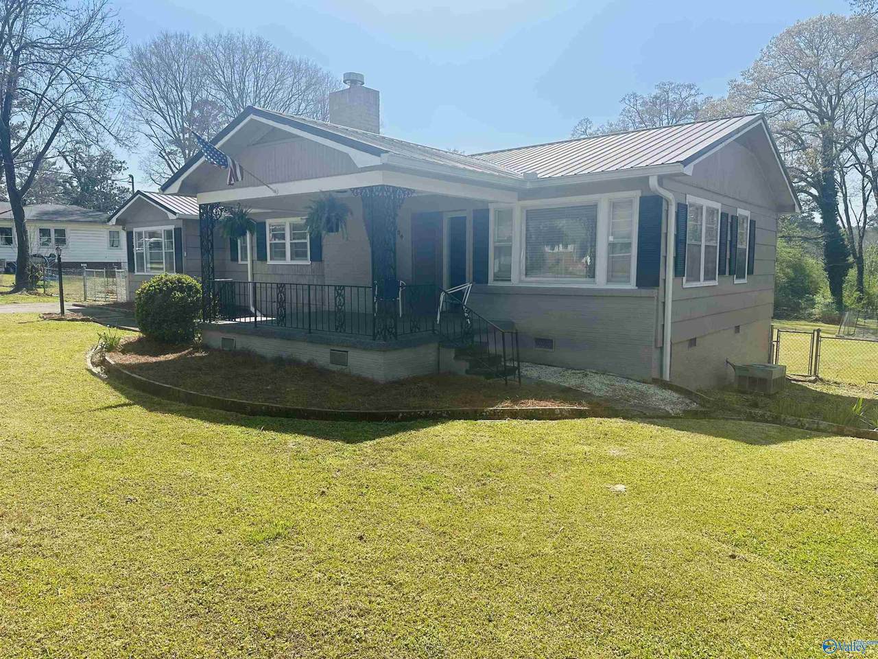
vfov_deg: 56.8
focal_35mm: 24
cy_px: 330
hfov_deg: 71.6
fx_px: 609
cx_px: 439
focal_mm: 6.86
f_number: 1.78
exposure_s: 1/3717
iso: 80
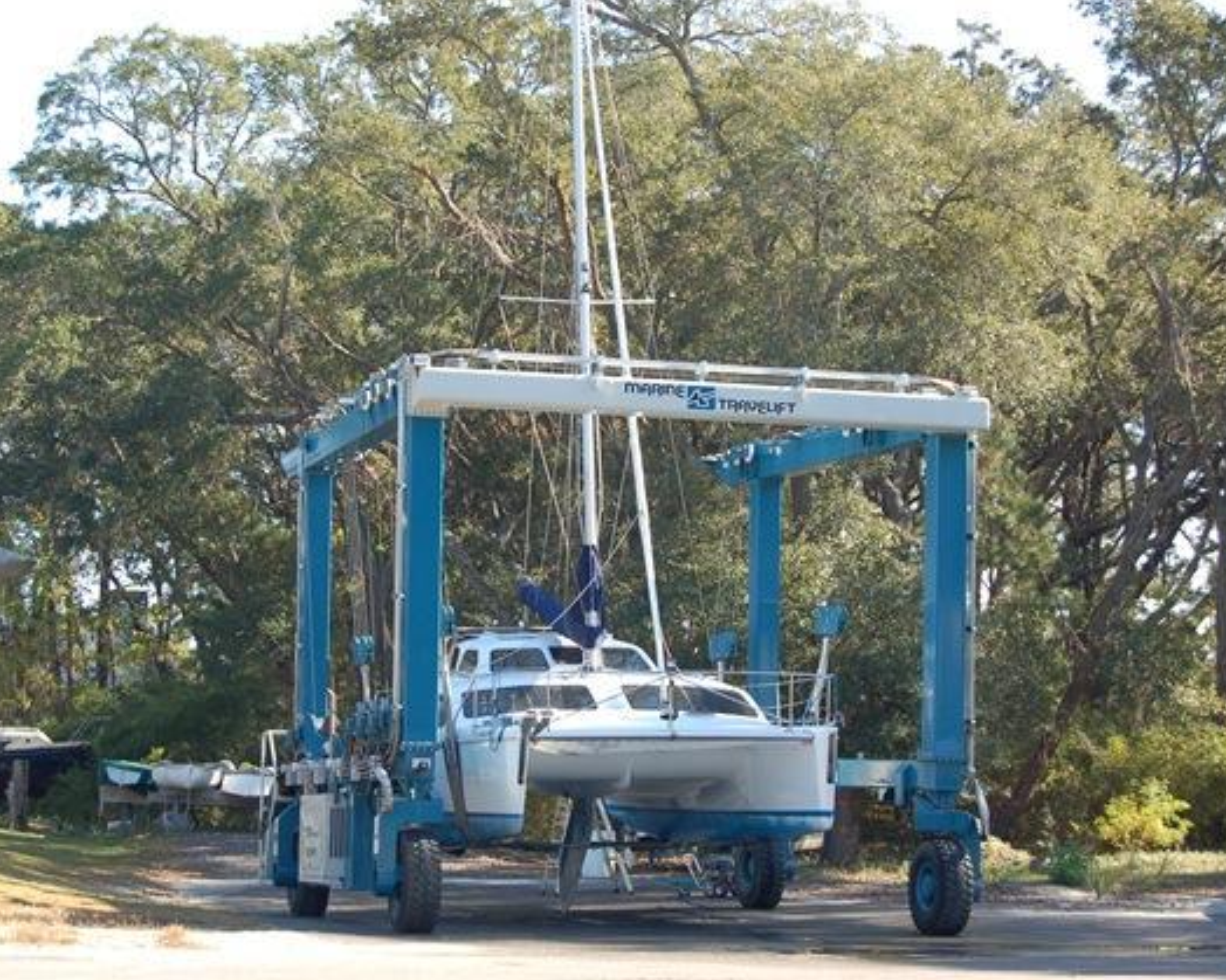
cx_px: 505
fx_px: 2866
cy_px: 489
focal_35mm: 79
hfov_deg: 24.1
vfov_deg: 19.4
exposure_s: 1/160
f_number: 6.3
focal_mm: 46
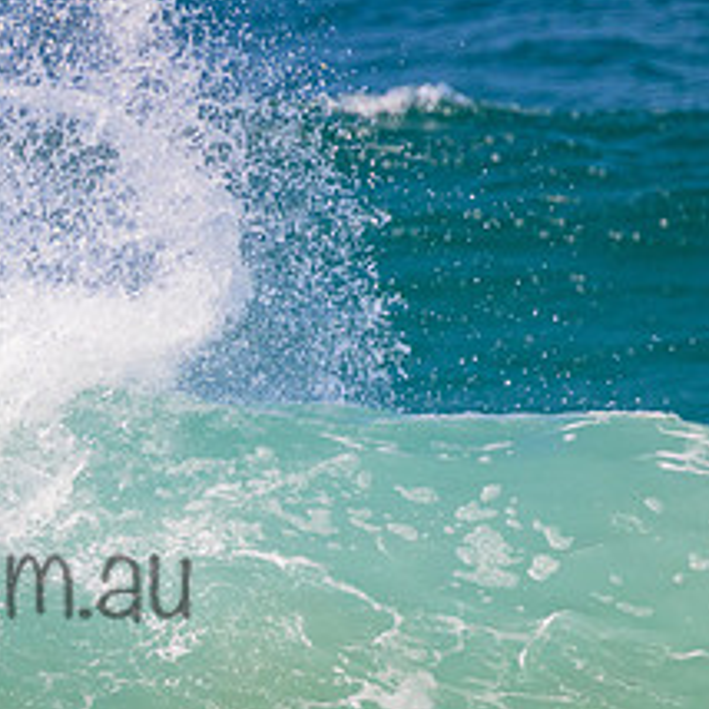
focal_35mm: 1840
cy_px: 542
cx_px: -159
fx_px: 42638
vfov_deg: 1.0
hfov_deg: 1.0
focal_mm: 800
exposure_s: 1/2000
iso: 1250
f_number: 11
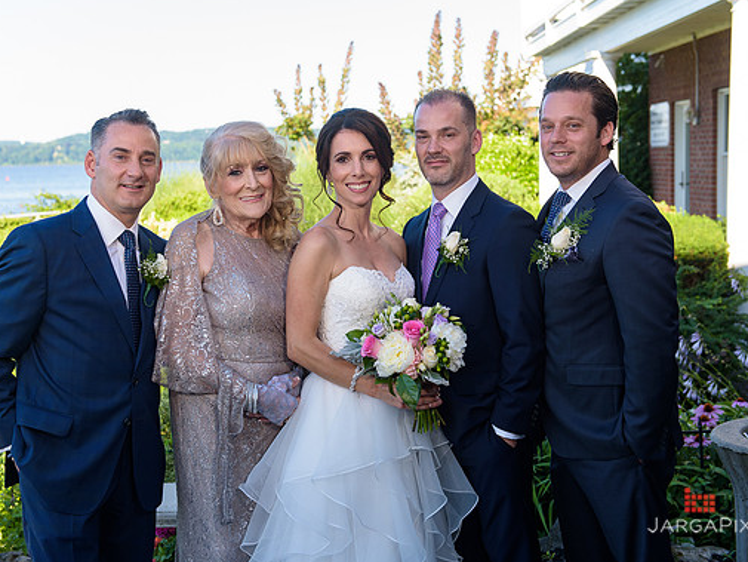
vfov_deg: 27.5
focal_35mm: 53
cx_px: 360
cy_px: 278
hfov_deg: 36.2
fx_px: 1146
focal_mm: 48
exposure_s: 1/250
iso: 200
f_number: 4
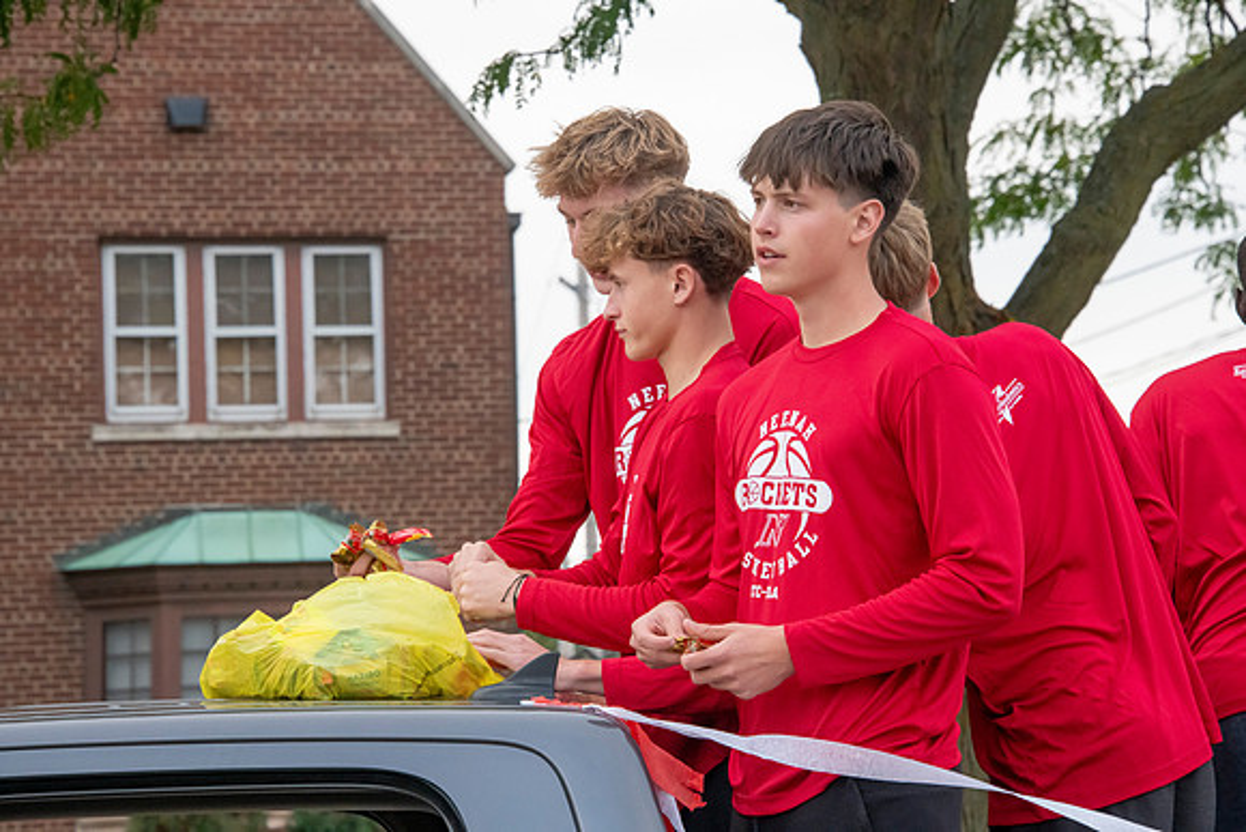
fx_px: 5885
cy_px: 416
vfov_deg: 8.1
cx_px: 623
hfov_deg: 12.1
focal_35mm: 170
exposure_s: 1/500
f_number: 11
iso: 3200
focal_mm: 170
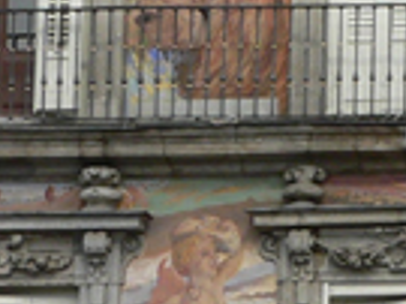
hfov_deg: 4.0
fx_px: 5789
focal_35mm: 494
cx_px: 842
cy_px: 63
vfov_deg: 3.0
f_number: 4.6
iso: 100
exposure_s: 1/400
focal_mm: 14.6
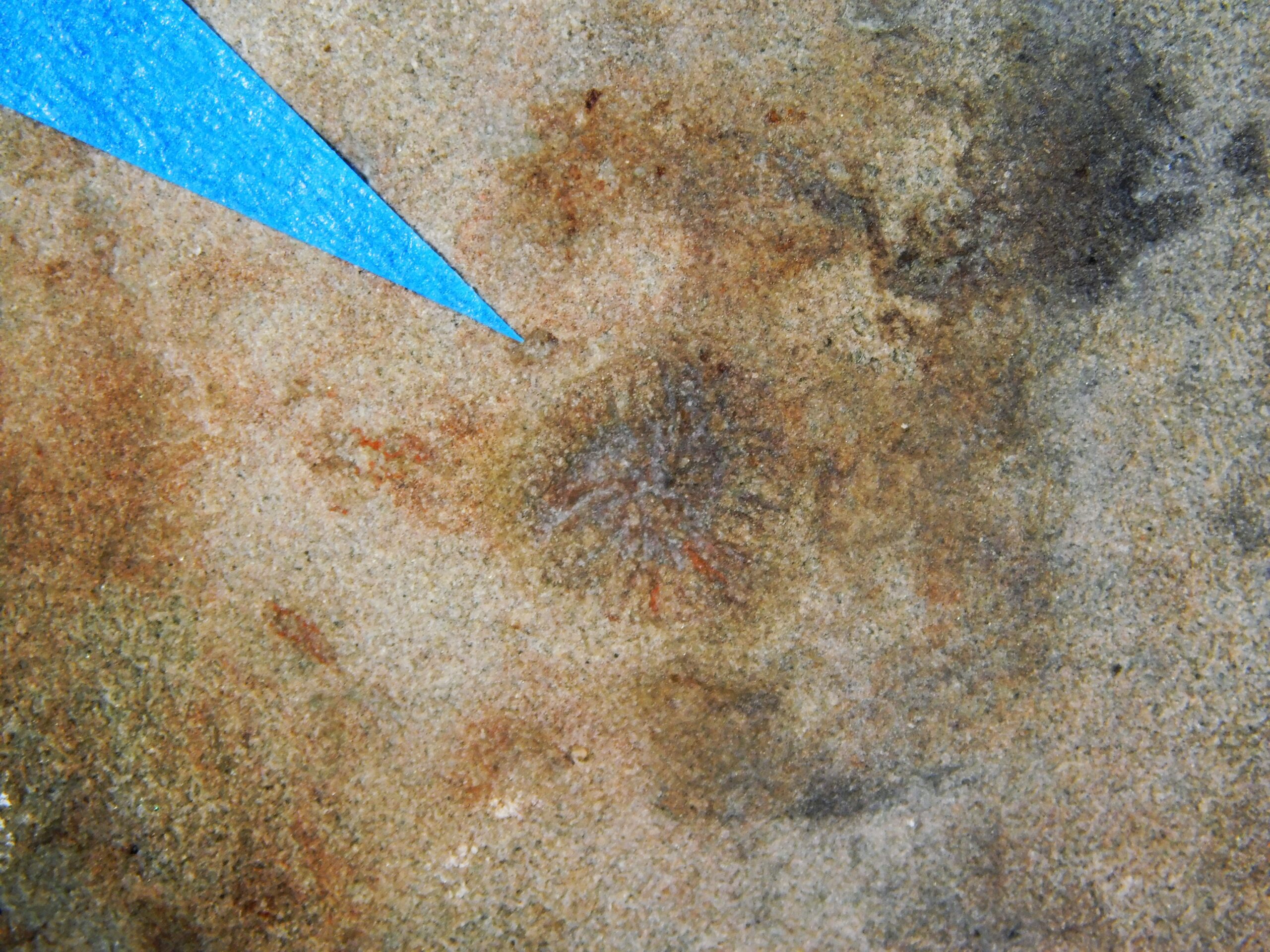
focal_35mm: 184
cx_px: 635
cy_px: 476
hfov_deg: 10.7
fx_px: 6751
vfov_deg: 8.1
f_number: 5.4
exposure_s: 1/60
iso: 125
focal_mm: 32.7
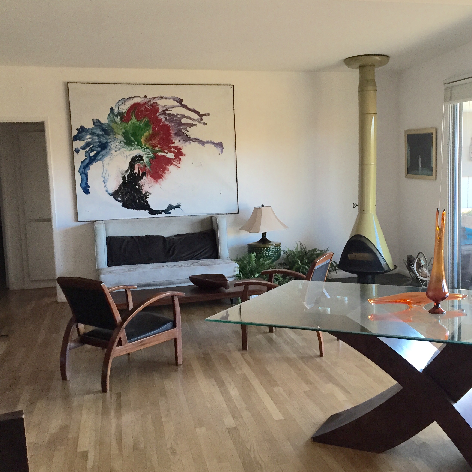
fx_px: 586
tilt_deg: -6.9
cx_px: 292
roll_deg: +2.0
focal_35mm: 38
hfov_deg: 43.5
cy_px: 235
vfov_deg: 43.9
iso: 64
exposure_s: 1/30
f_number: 2.2
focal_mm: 4.15
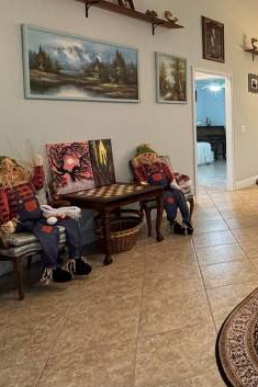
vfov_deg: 56.3
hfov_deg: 33.3
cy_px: 136
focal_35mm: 33
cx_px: 303
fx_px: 355
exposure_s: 1/60
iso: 400
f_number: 2.2
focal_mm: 2.22
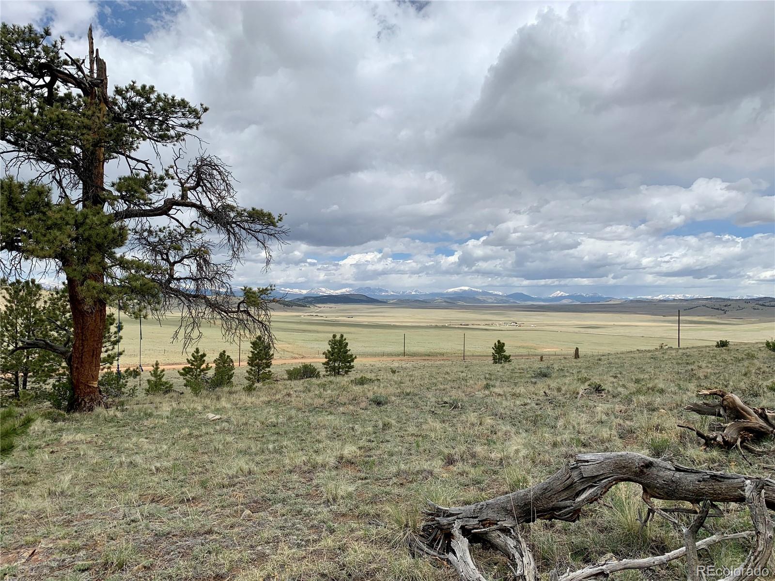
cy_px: 290
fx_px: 582
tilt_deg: +0.2
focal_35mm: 26
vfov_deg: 53.1
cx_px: 388
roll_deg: -0.8
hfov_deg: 67.3
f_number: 1.8
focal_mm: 4.25
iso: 25
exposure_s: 1/4274
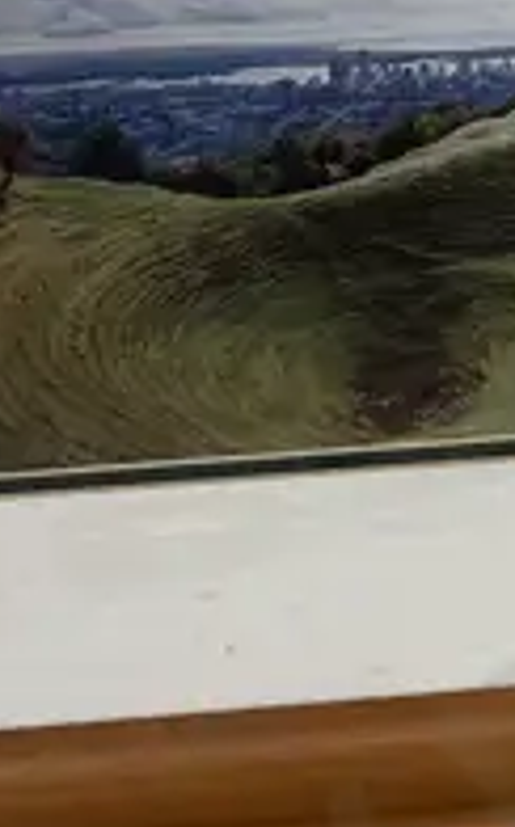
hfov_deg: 8.3
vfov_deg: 15.4
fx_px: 2996
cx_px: 1553
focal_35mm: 133
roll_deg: +0.1
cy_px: -30
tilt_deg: -19.9
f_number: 1.78
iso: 125
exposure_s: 1/100
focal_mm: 6.86
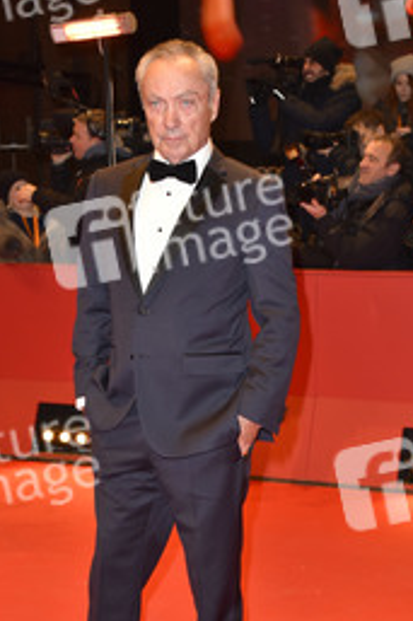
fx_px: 1206
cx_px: 239
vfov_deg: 28.8
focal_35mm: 70
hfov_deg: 19.4
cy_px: 353
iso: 640
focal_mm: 45
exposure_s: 1/80
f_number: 5.6
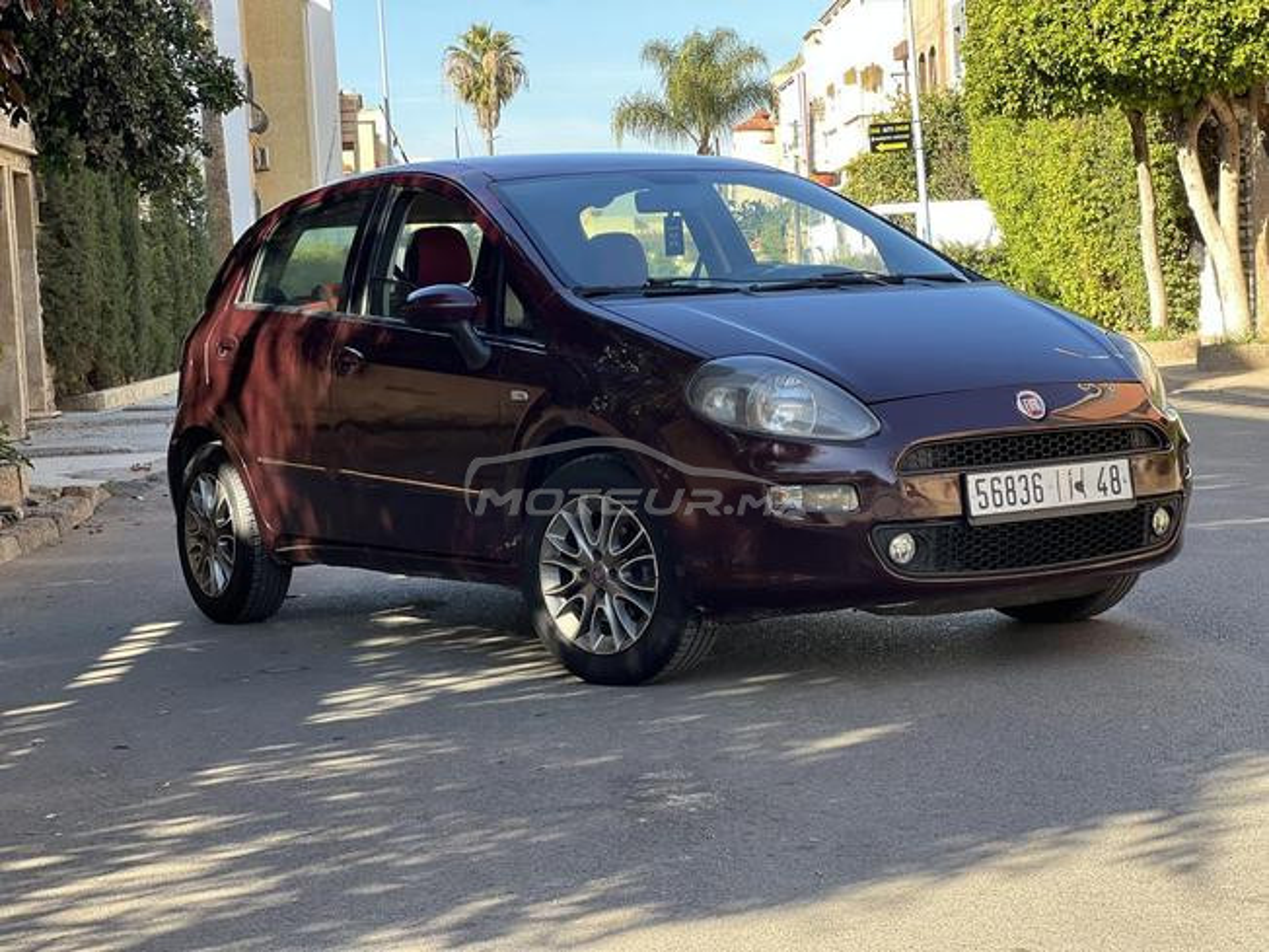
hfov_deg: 25.3
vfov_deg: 19.1
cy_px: 476
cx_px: 634
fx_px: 2823
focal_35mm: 77
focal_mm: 9
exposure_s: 1/121
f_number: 2.8
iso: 40
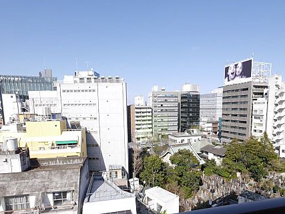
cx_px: 153
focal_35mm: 21
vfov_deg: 62.7
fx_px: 173
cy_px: 130
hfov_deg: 78.9
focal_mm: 7
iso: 160
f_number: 7.1
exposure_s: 1/320
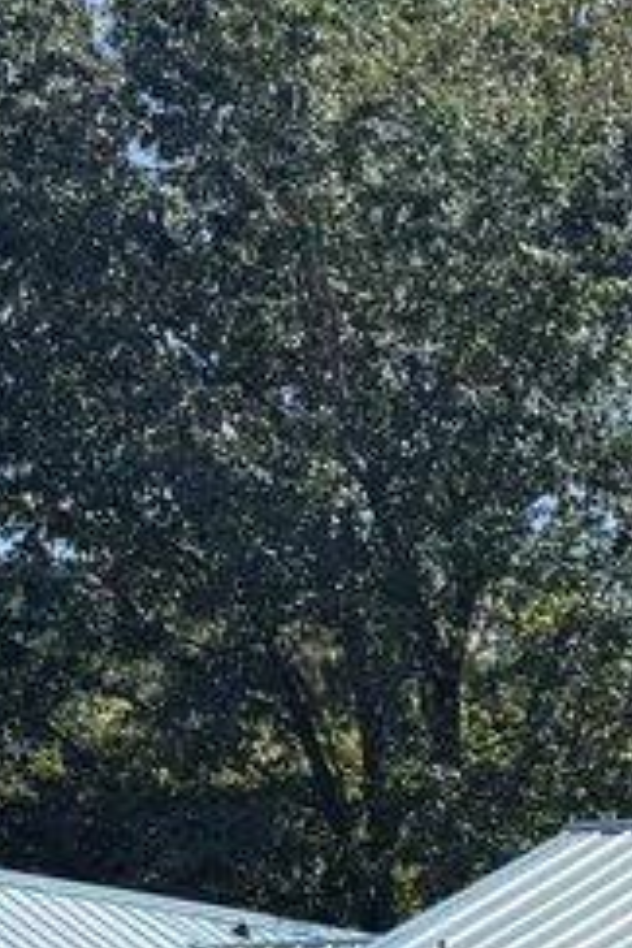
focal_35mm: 105
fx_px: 2765
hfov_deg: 11.5
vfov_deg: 18.2
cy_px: 1225
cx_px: 1323
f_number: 1.78
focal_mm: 6.76
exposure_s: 1/2053
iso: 80
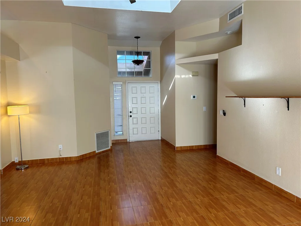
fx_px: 226
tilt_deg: -5.0
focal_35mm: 26
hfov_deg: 67.3
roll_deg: +1.2
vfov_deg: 53.1
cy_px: 113
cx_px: 150
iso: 40
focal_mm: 5.7
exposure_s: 1/120
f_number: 1.5
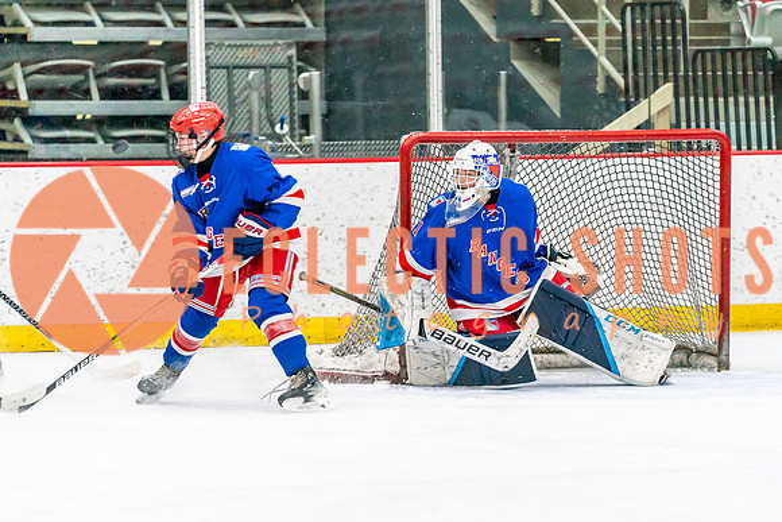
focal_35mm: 266
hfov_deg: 7.7
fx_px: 5784
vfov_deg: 5.2
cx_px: 391
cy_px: 332
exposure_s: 1/1250
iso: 3200
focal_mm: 200
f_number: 2.8
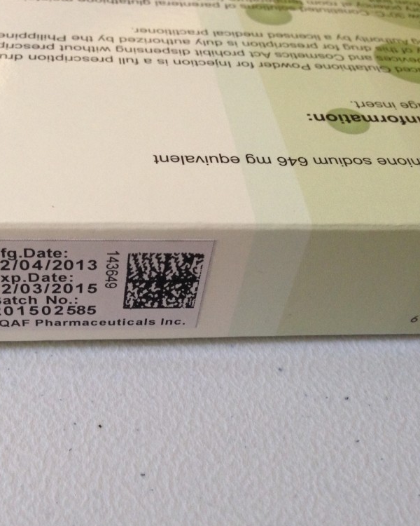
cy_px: 263
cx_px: 150
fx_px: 684
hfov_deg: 33.9
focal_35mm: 44
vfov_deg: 42.0
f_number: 2.4
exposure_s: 1/20
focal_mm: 4.12
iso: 200
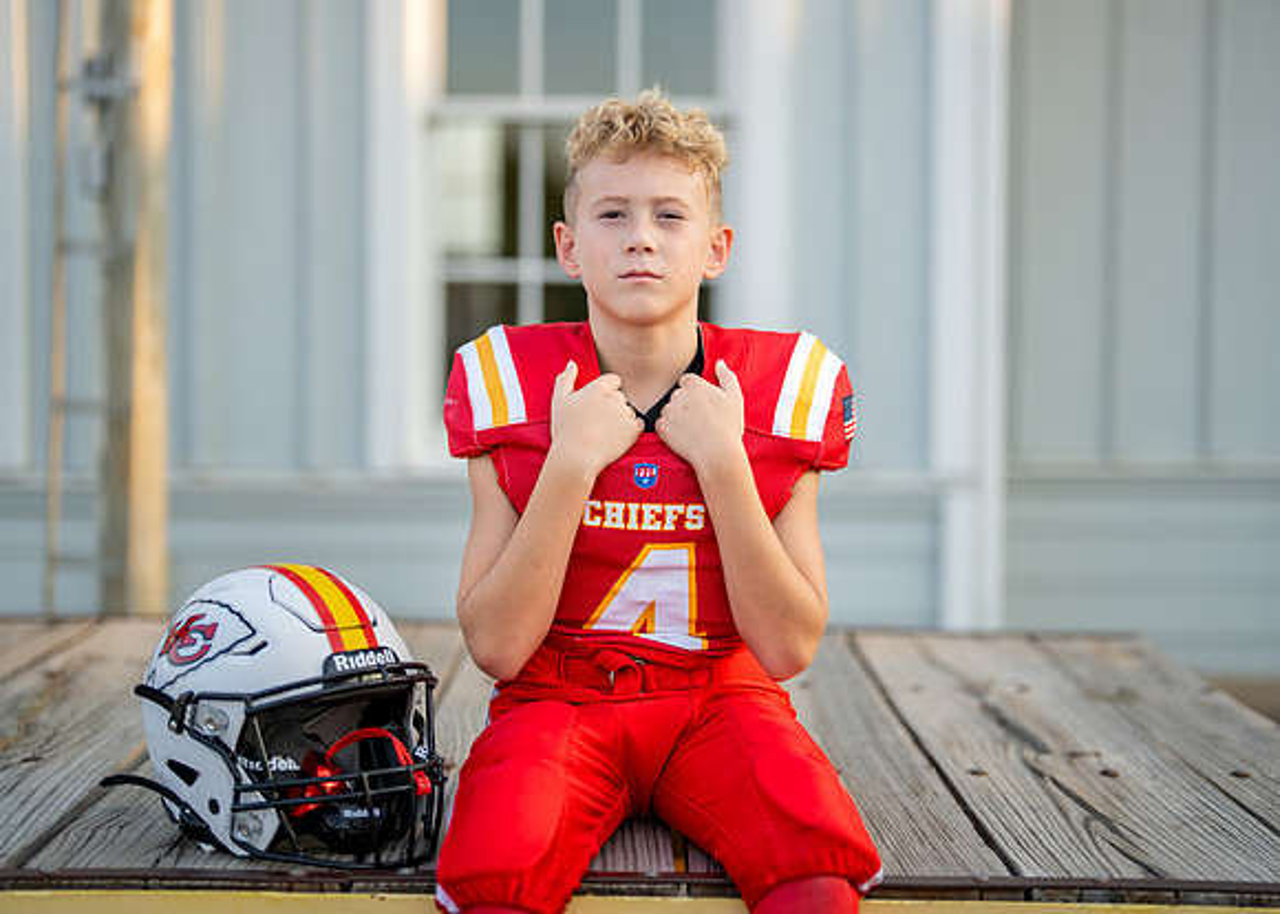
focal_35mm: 57
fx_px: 2083
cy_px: 424
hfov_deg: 34.2
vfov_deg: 24.7
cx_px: 666
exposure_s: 1/2500
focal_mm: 50
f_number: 1.2
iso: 200
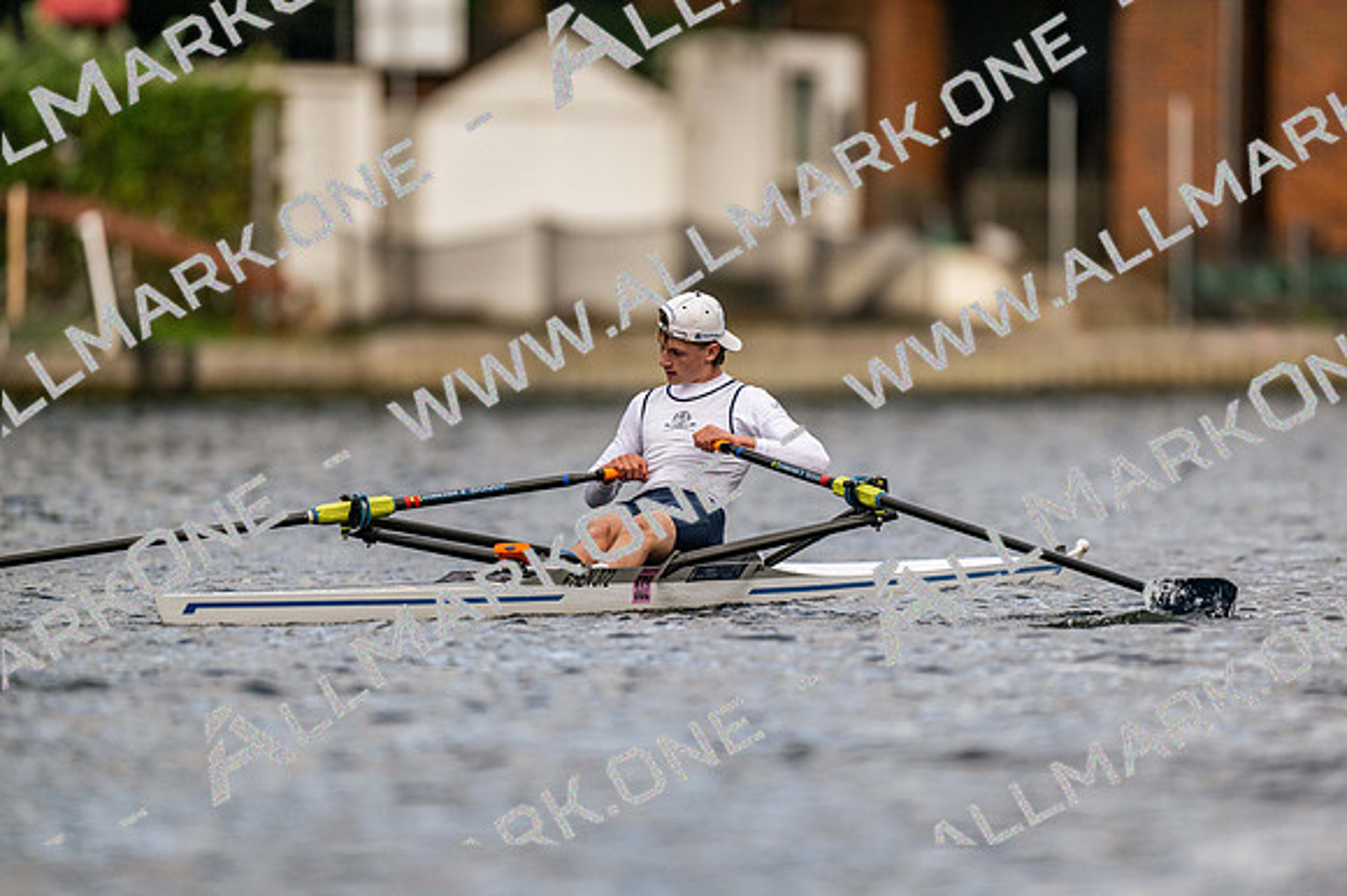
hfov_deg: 3.4
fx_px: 22441
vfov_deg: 2.3
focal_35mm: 600
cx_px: 674
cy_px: 448
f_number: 4
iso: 500
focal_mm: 600
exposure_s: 1/2500
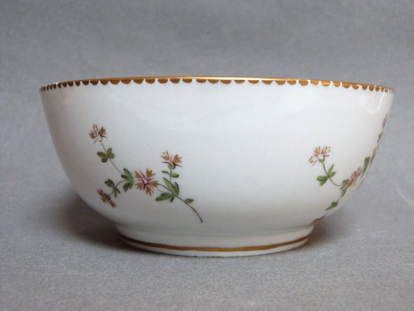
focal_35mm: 46
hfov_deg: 41.2
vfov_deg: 31.5
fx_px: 550
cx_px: 207
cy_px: 156
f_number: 3.2
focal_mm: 8.3
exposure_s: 1/60
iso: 400
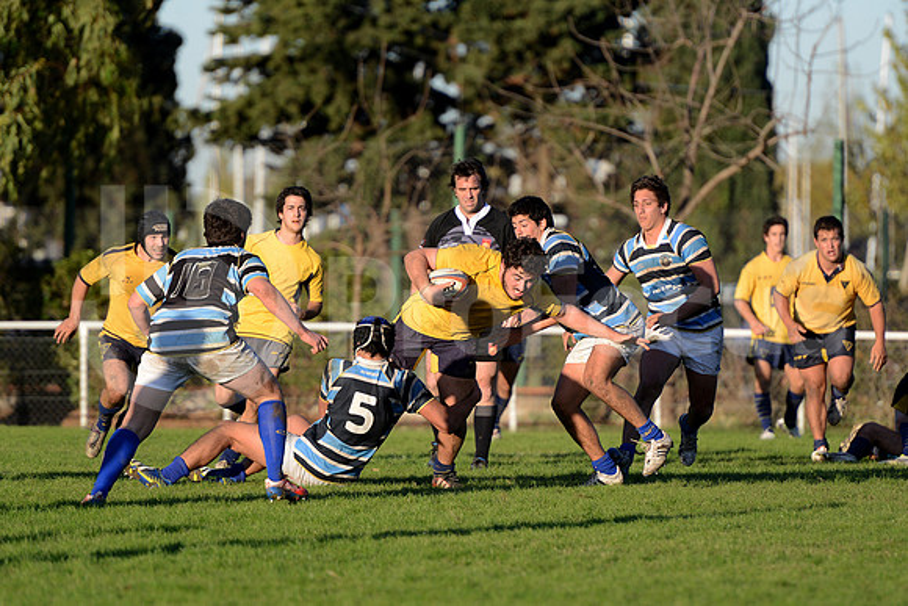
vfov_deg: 5.1
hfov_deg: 7.6
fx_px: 6811
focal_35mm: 270
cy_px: 303
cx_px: 454
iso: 500
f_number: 4
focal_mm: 270
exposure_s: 1/1250
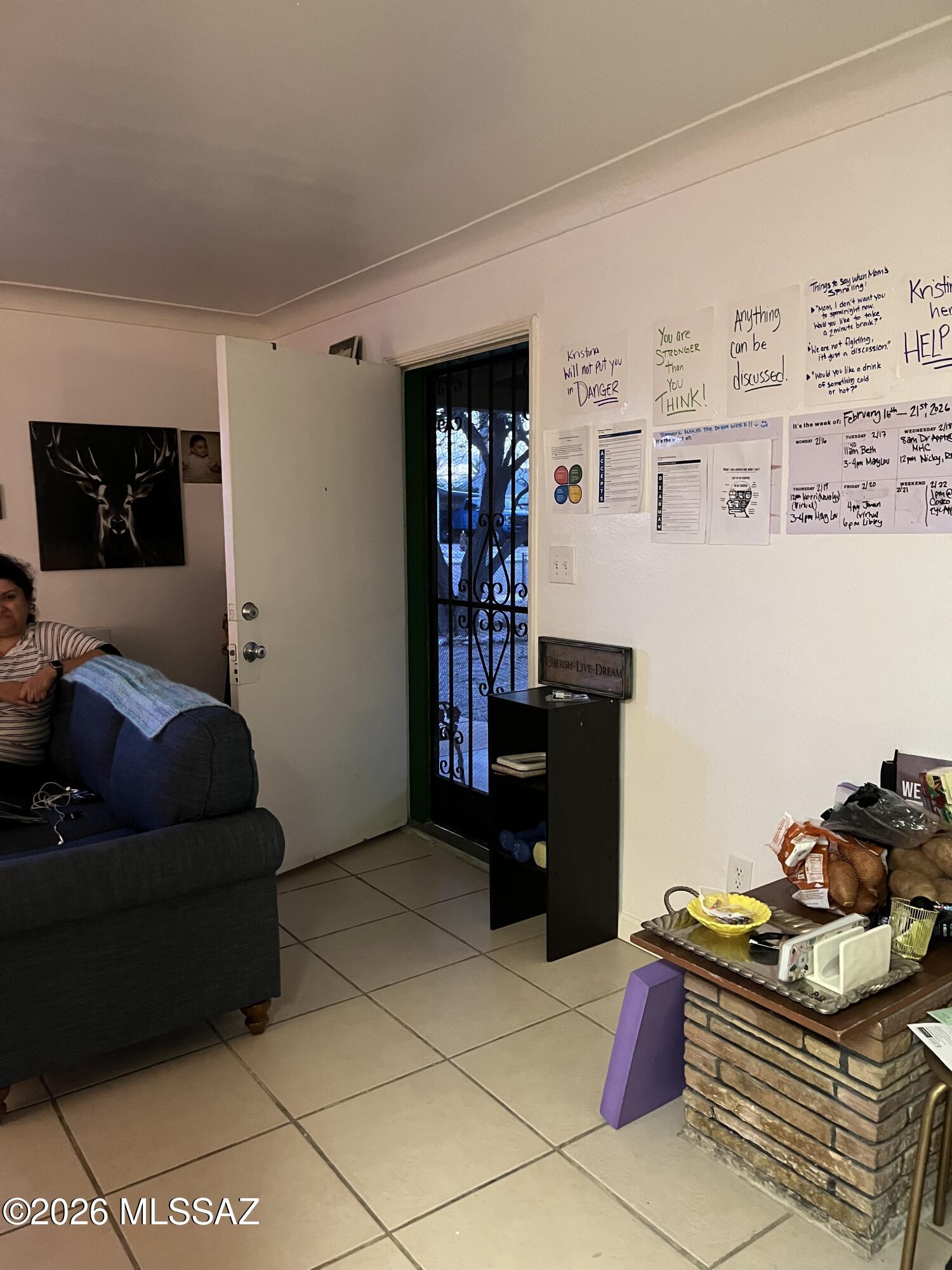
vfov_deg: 67.3
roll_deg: +0.4
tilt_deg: -6.6
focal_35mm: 26
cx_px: 476
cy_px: 635
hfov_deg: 53.1
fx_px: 953
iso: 640
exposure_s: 1/40
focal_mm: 5.1
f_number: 1.6
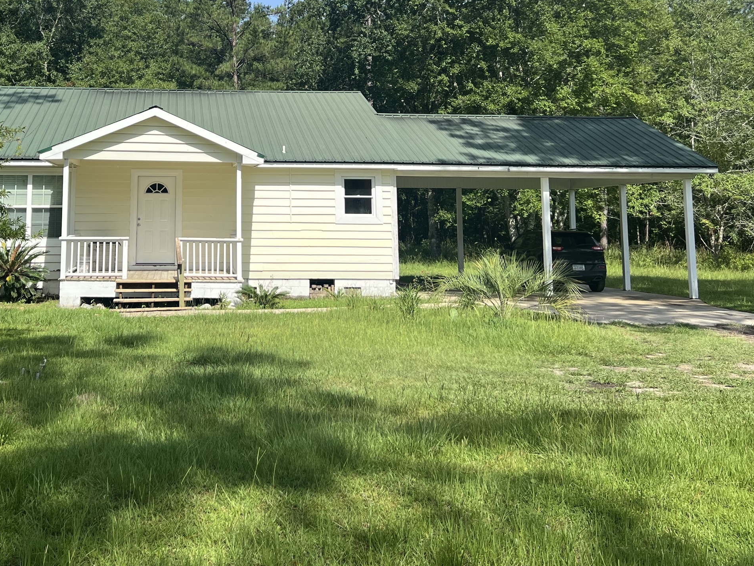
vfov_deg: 33.4
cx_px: 225
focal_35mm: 42
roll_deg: -0.8
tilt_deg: +6.3
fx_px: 915
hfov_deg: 43.9
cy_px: 122
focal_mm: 5.7
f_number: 1.5
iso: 50
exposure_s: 1/3968
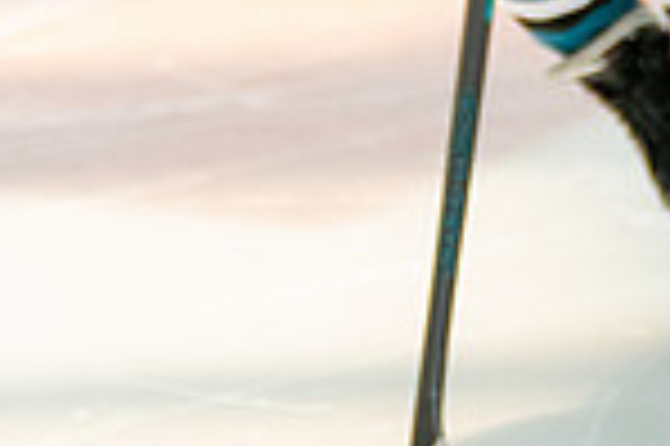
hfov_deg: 1.9
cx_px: 254
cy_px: -342
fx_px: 19743
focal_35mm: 1062
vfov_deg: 1.3
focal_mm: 209
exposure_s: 1/2500
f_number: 3.2
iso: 1600
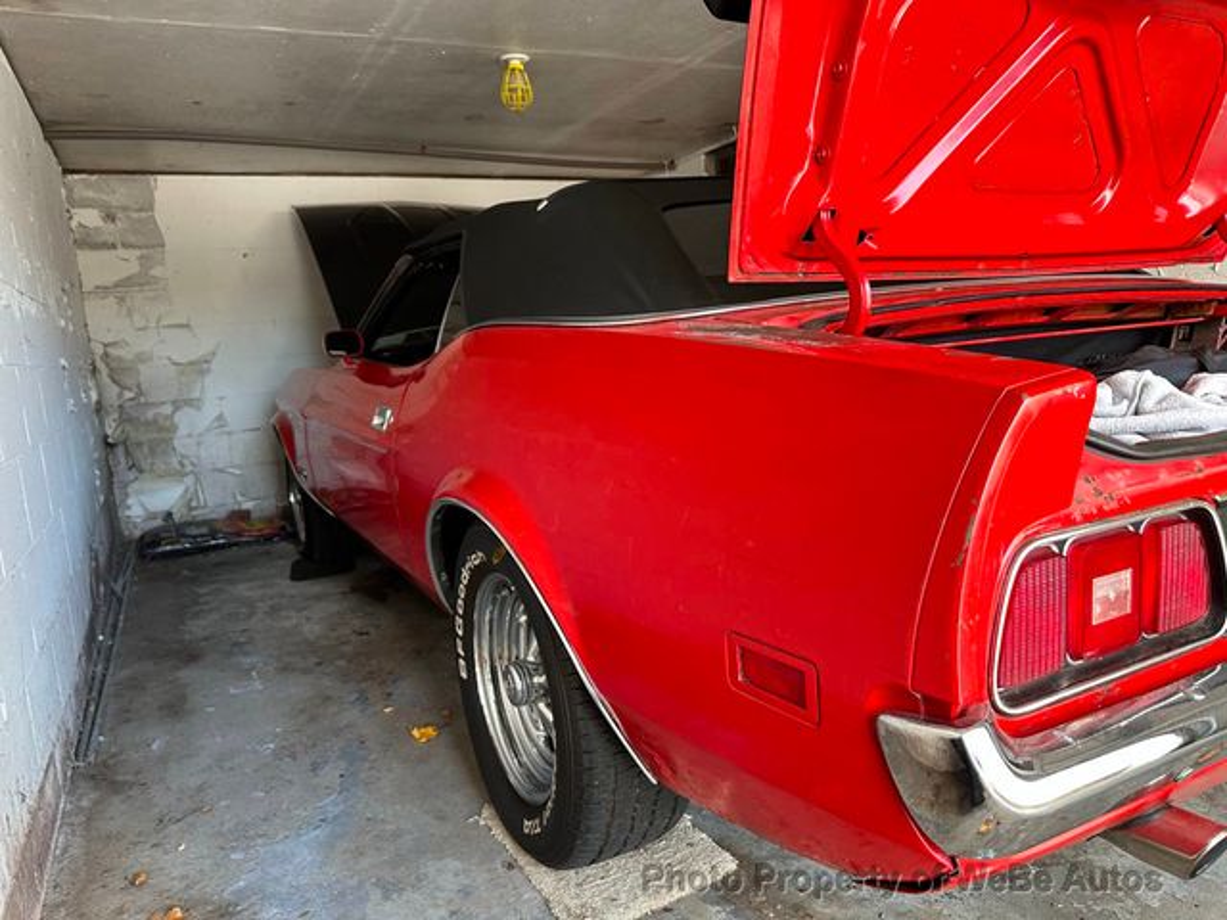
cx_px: 614
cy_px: 460
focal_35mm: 24
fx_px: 851
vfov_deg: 56.8
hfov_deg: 71.6
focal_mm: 6.86
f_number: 1.78
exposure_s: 1/106
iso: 250
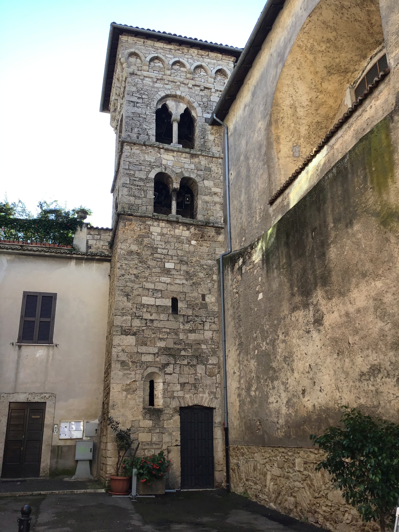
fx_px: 476
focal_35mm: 31
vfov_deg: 58.4
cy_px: 266
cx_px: 200
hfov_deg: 45.4
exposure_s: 1/227
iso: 25
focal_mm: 3.3
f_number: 2.4
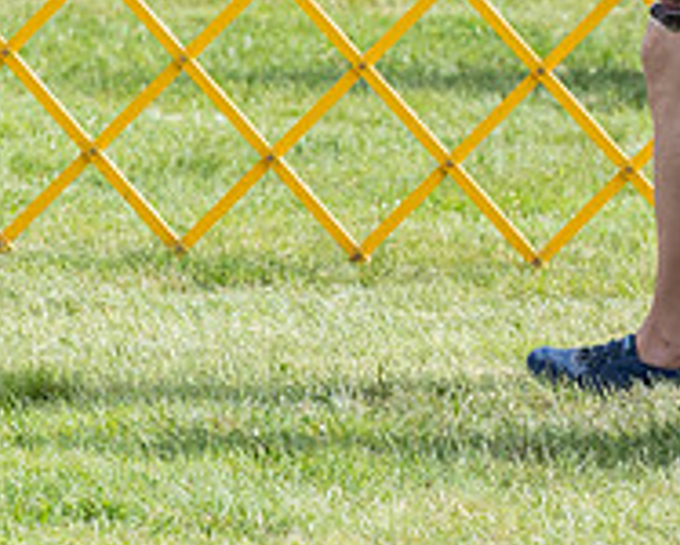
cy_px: -175
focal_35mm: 528
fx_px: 10637
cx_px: 862
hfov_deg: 3.7
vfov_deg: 2.9
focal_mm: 138
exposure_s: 1/1250
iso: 500
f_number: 5.6
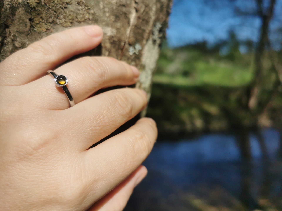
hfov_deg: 65.3
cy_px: 106
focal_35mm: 27
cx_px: 141
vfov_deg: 51.4
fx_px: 220
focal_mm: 5.56
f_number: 1.6
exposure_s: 1/6250
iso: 50
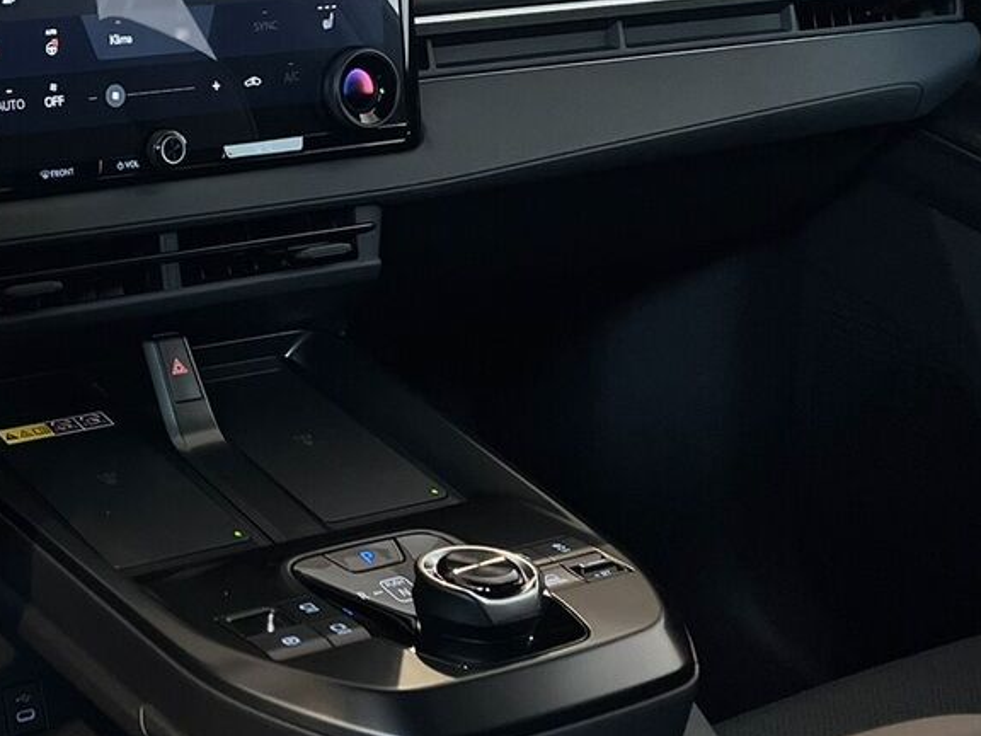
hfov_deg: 24.4
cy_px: 252
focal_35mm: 77
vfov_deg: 19.1
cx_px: 52
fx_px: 2182
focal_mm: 5.7
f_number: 1.5
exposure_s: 1/120
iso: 80
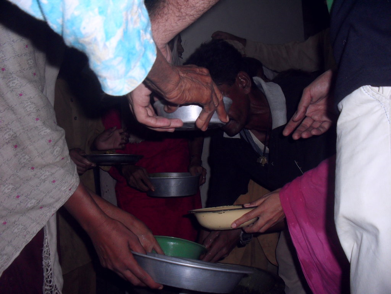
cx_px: 196
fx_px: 395
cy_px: 147
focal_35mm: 35
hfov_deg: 52.6
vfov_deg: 40.7
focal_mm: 6.3
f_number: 3.2
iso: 200
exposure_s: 1/45
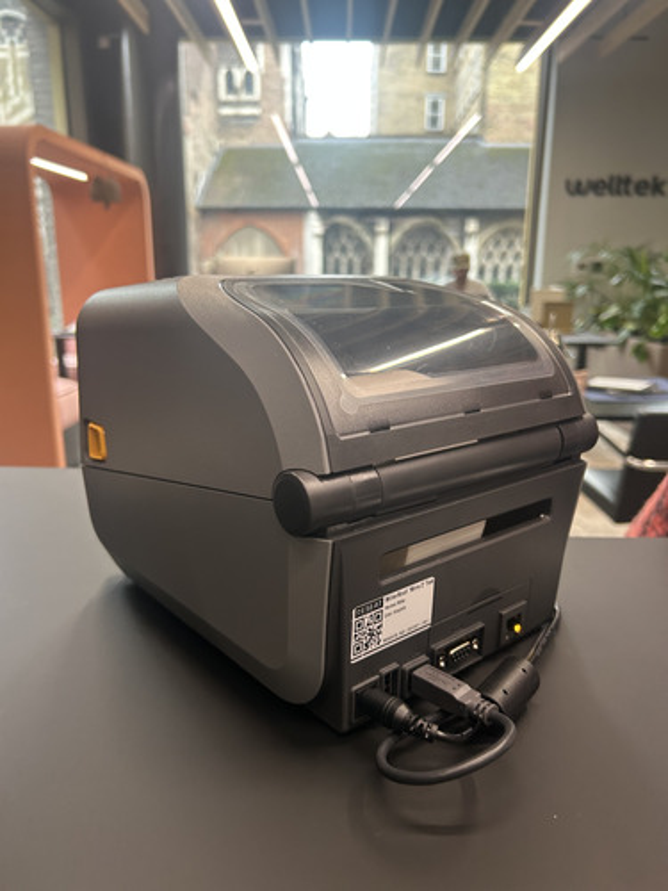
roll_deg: +1.8
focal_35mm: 26
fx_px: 669
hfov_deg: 53.1
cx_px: 334
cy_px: 446
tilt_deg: -16.4
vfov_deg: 67.3
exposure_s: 1/92
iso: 125
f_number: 1.5
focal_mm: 5.7
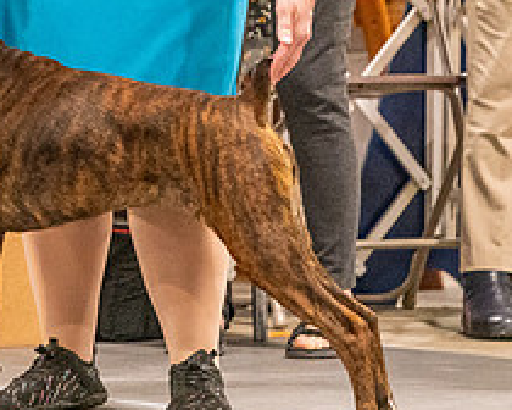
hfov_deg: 3.3
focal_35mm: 595
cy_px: -24
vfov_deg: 2.6
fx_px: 9016
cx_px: 28
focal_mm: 197
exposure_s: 1/250
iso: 6400
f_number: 3.5
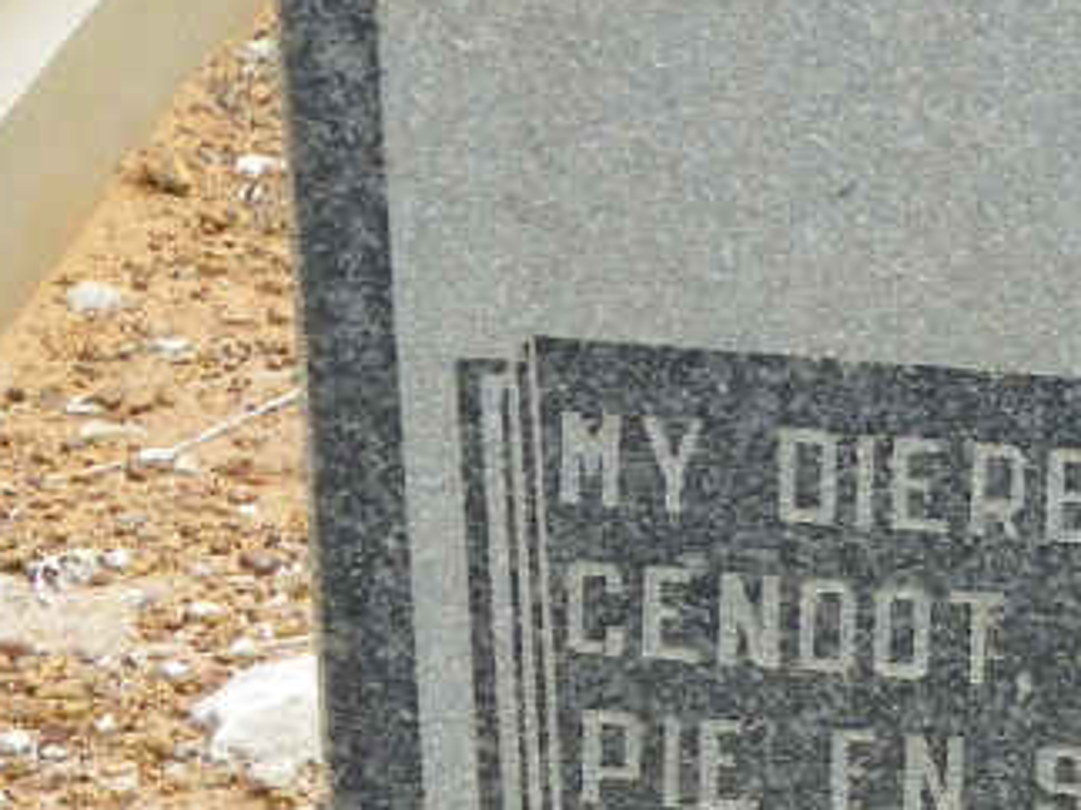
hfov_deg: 7.6
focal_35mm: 253
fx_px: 7898
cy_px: 930
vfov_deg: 5.8
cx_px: 1914
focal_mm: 12.1
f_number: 3.5
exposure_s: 1/160
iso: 64
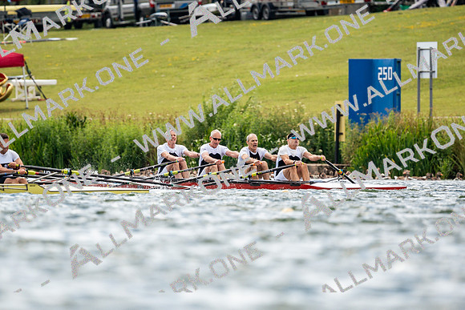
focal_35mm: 900
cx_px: 232
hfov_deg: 2.3
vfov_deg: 1.5
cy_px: 155
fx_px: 11627
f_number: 6.3
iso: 400
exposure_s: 1/2000
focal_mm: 600
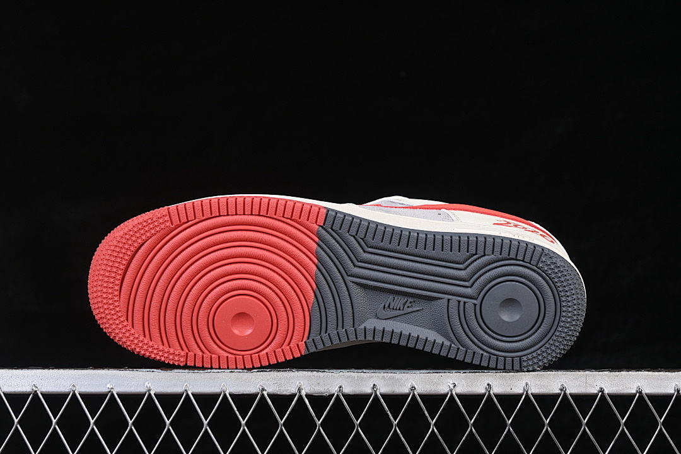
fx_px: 1419
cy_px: 227
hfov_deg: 27.0
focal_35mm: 75
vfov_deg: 18.2
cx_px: 340
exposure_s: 1/80
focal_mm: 50
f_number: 7.1
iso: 160
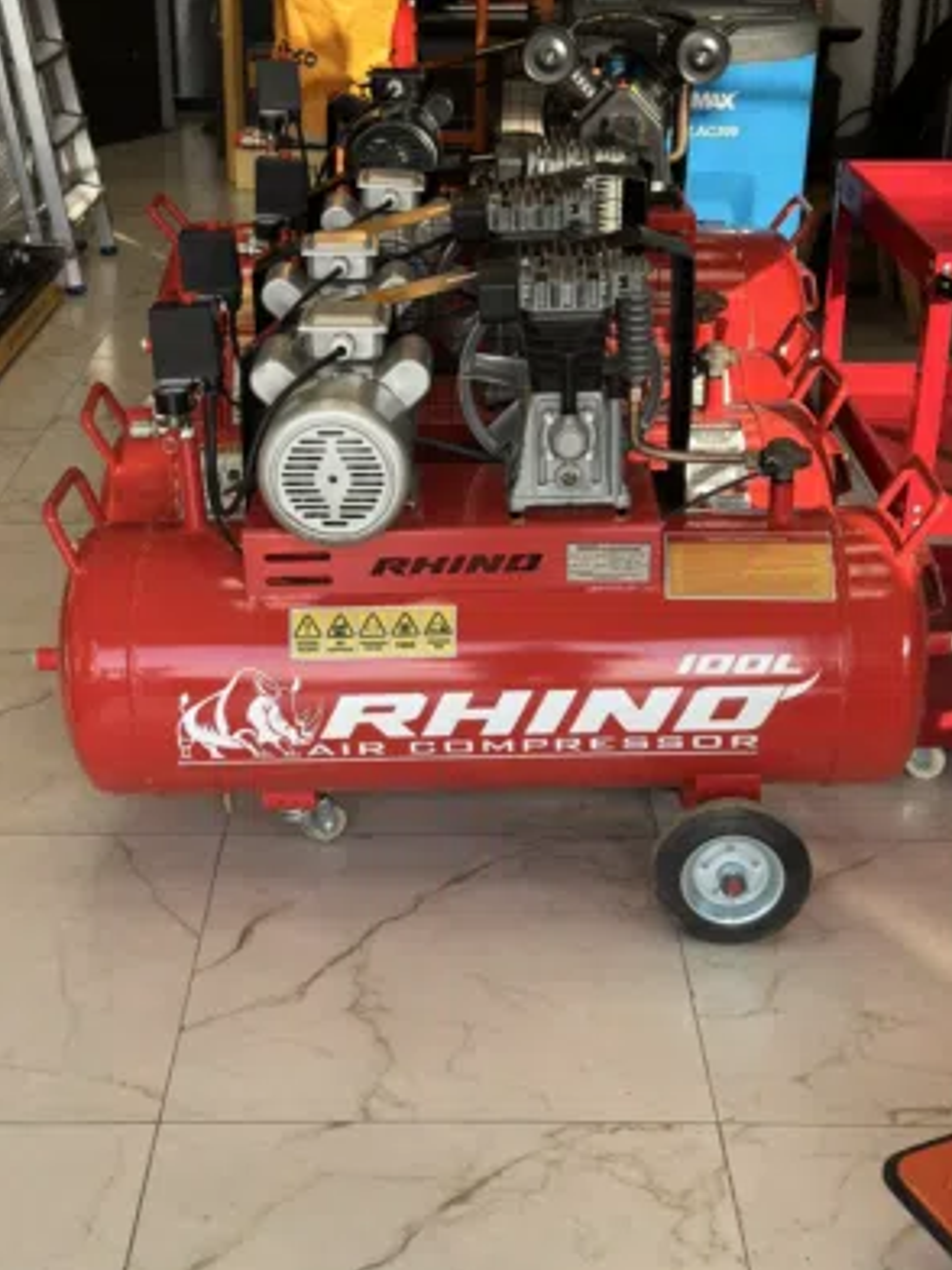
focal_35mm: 49
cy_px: 645
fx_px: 1797
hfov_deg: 29.7
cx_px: 482
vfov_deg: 38.9
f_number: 1.78
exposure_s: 1/672
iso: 80
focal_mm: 6.86
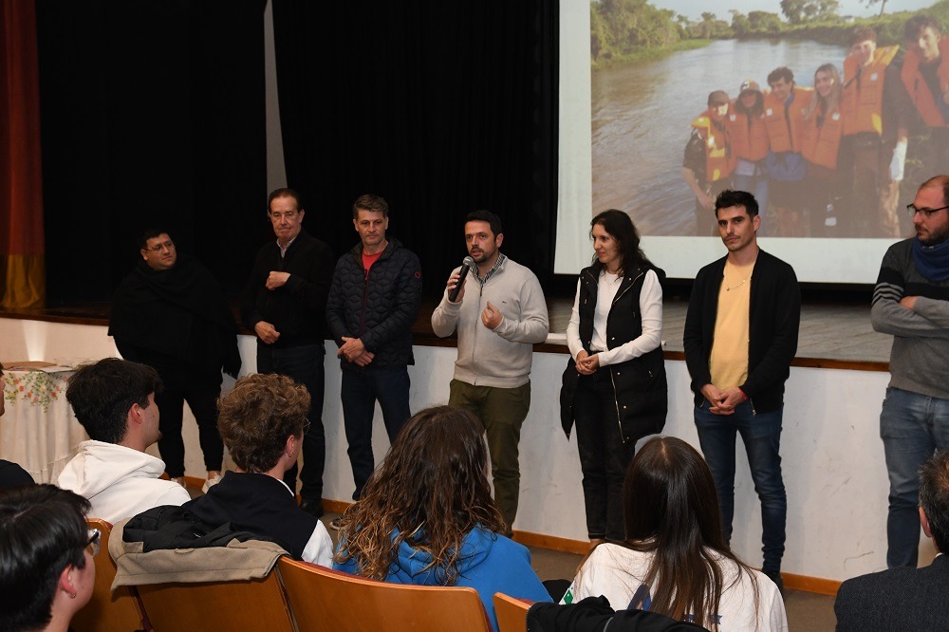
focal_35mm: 48
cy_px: 316
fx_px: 1265
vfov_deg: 28.1
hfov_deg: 41.1
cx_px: 474
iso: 1600
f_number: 4.5
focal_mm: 32
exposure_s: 1/40
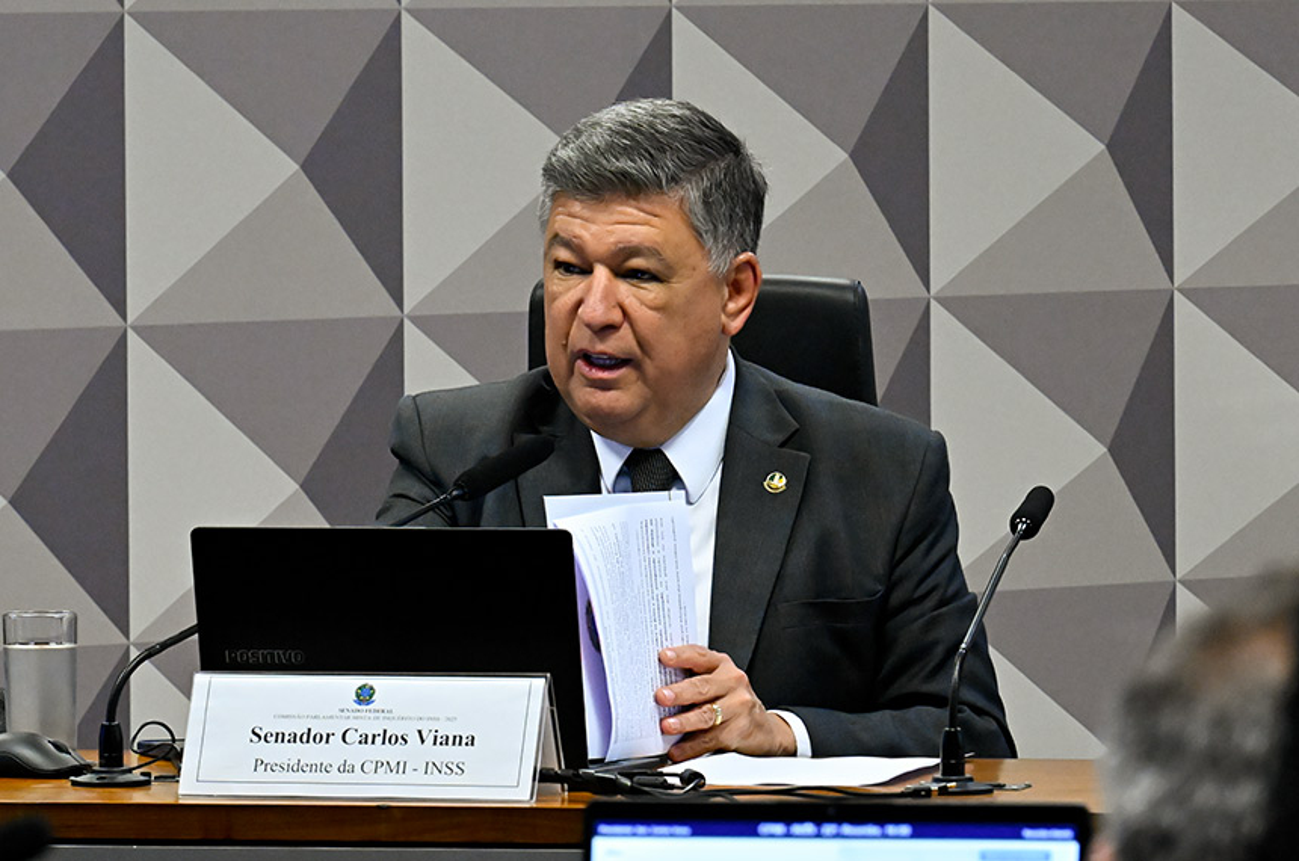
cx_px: 650
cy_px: 430
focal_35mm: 300
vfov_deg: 4.6
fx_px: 10805
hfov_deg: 6.9
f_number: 10
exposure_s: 1/125
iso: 6400
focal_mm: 200
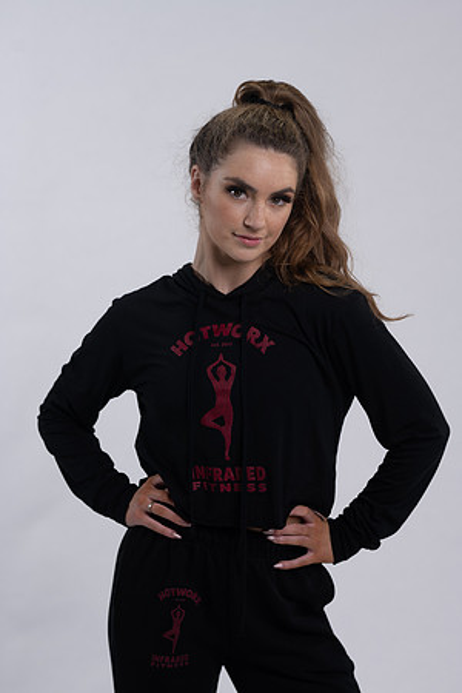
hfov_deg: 16.1
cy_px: 346
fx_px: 1636
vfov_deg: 23.9
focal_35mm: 85
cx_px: 231
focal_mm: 85
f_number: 4
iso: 125
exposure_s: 1/125
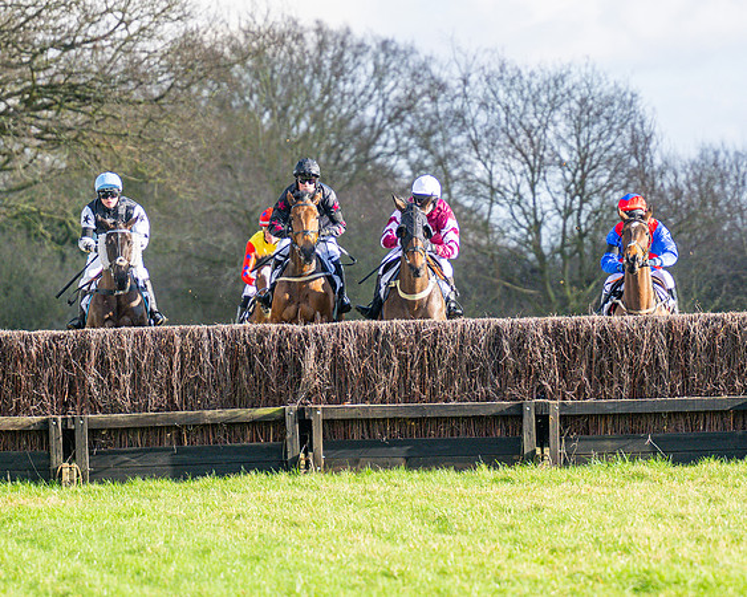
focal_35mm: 391
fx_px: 8632
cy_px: 351
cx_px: 476
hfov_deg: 5.0
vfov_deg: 4.0
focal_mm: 185
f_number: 4
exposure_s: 1/1600
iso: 400
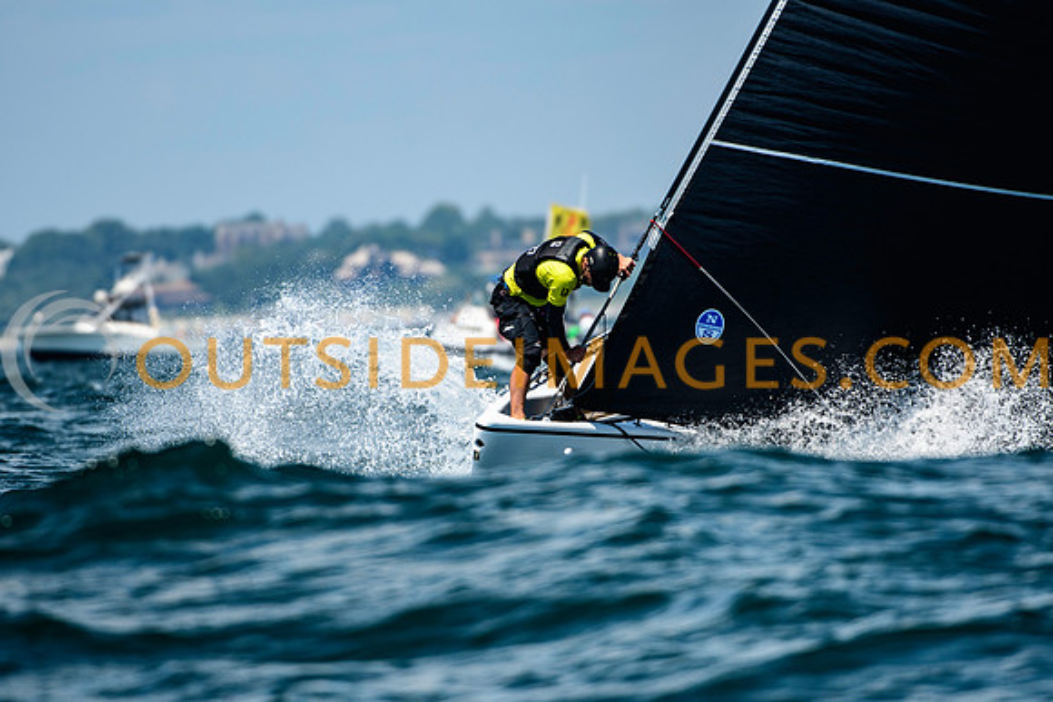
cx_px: 526
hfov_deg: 3.4
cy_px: 351
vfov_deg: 2.3
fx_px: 17553
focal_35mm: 600
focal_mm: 400
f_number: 5.6
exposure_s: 1/1250
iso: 400
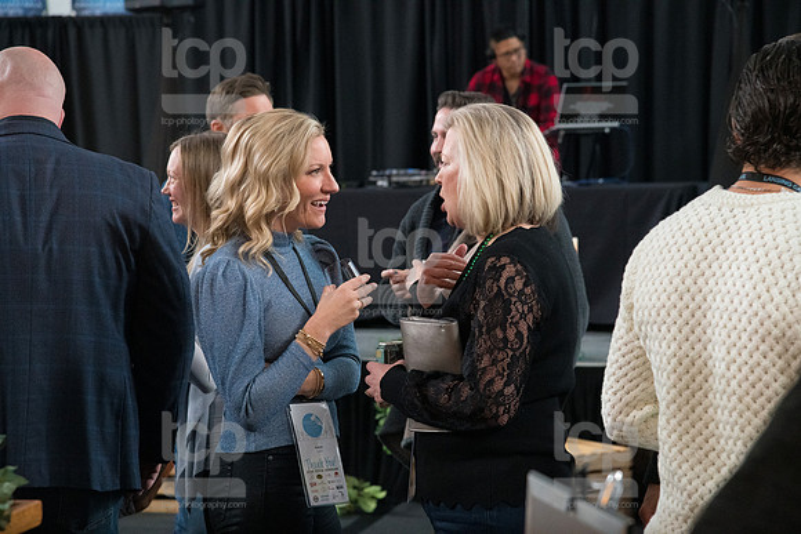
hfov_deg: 19.5
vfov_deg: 13.0
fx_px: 2337
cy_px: 267
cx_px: 400
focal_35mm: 105
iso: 4000
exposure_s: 1/250
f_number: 5.6
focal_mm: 105
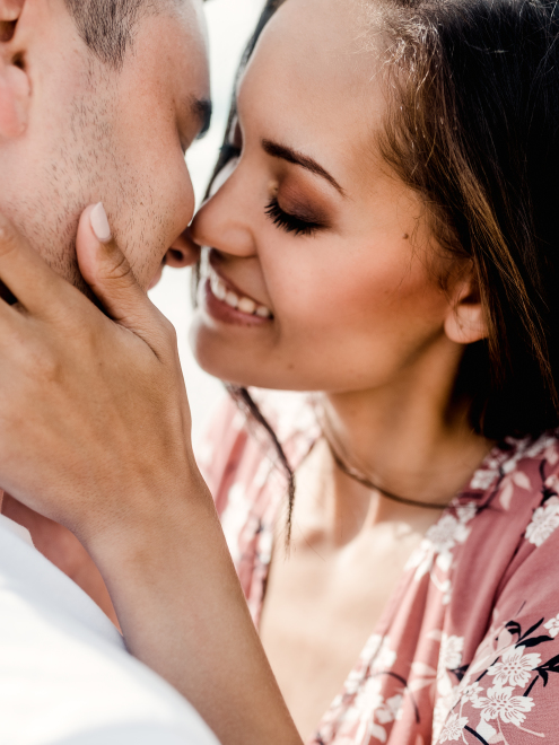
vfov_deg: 37.5
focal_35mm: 51
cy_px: 372
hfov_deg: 28.5
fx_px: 1098
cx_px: 338
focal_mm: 35
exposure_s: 1/2000
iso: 100
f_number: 2.5
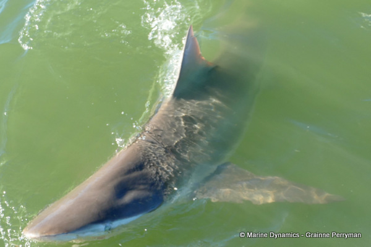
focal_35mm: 48
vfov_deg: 28.1
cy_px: 124
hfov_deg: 41.1
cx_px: 186
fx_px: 495
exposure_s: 1/400
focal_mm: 17.54
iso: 125
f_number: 3.3
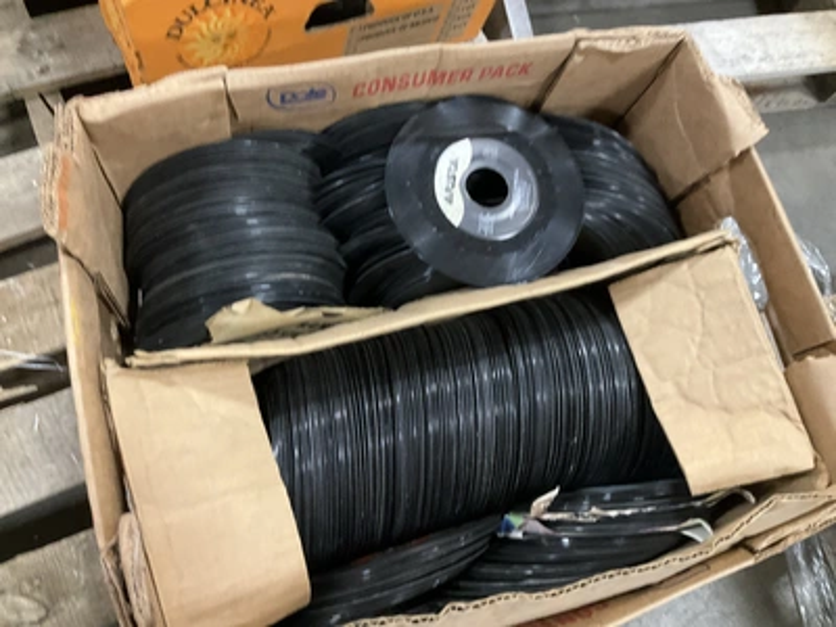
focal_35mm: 29
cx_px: 418
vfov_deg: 48.2
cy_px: 314
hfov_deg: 61.7
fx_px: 700
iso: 320
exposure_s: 1/30
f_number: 1.8
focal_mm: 3
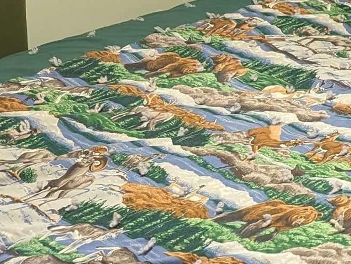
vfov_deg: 12.9
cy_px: -118
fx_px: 1117
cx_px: 592
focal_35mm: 110
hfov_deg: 15.8
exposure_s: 1/115
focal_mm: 6.9
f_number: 1.68
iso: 460
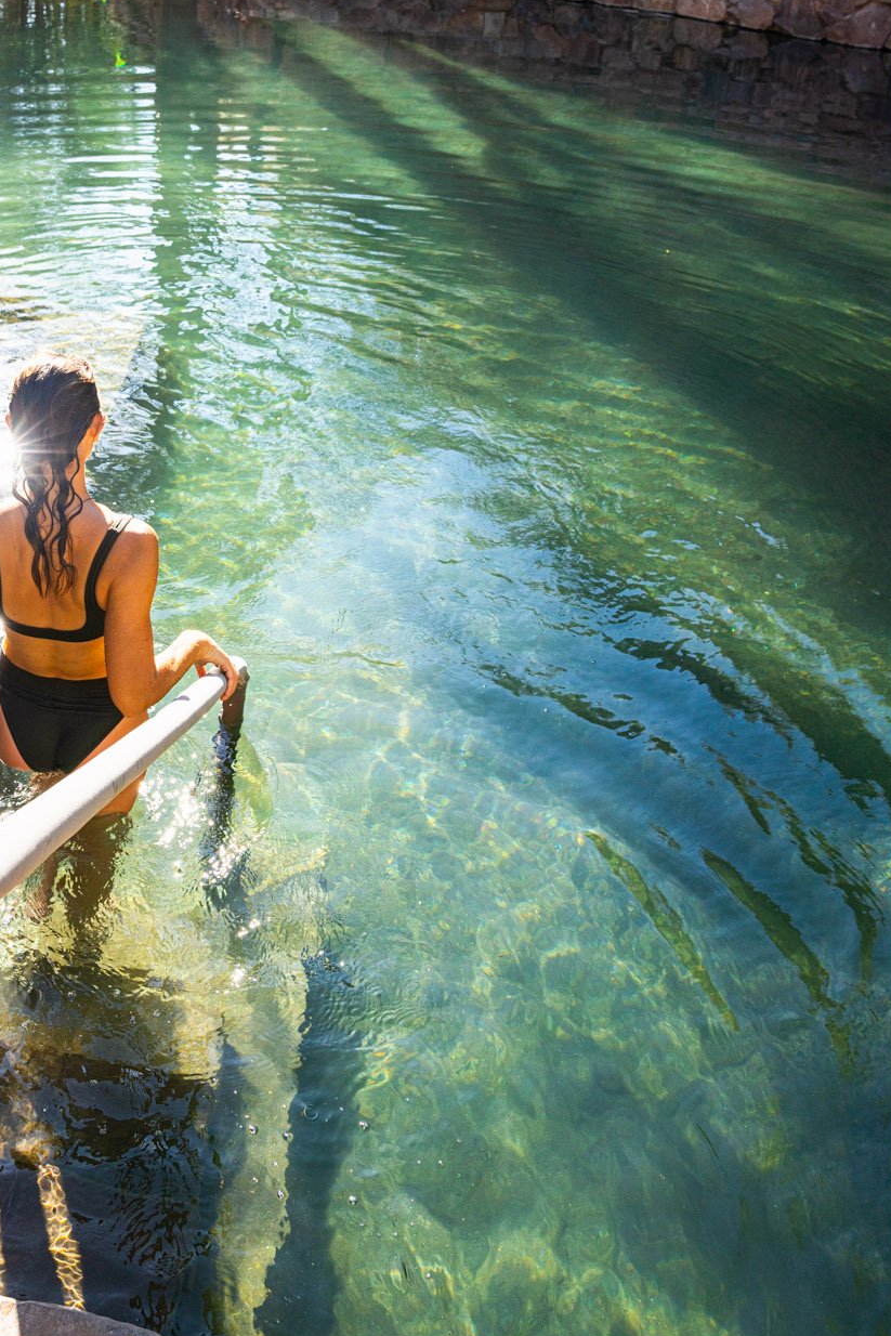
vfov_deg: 56.9
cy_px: 313
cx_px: 171
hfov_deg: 40.5
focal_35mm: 31
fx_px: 1150
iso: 200
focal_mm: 17
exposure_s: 1/500
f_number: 4.5
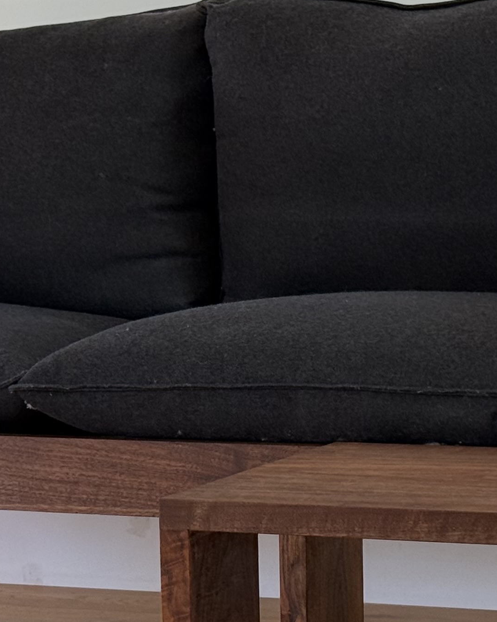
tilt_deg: -4.9
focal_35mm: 140
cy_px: 367
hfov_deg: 11.0
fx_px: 2574
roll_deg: +0.8
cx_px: 230
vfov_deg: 13.8
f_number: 1.78
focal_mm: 6.76
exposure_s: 1/121
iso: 64
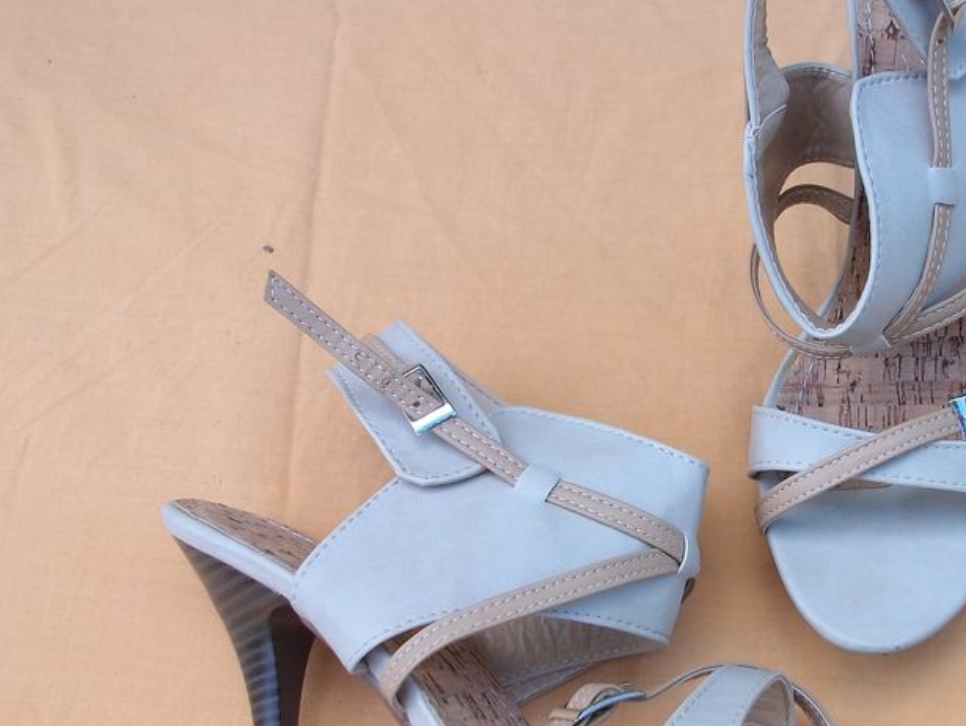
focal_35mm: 52
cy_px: 407
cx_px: 682
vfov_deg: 28.0
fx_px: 1452
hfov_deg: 36.2
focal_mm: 5.7
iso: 80
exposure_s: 1/164
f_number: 2.9
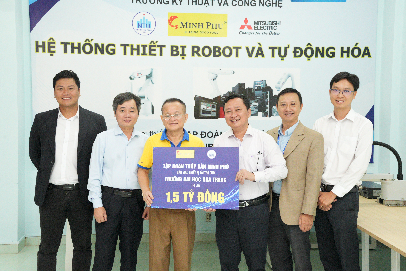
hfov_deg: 42.3
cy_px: 136
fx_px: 524
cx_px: 203
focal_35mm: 46
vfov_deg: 28.9
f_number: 9
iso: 12800
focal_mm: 46.5
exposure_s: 1/100
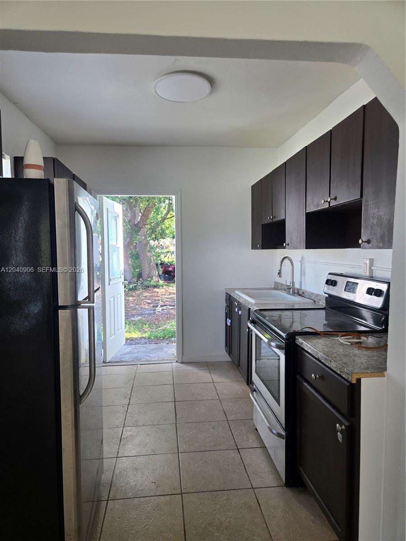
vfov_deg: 73.9
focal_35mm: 23
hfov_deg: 58.9
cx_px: 203
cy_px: 270
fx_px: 360
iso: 100
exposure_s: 1/180
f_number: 1.8
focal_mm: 5.4
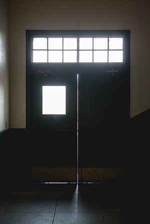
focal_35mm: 66
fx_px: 412
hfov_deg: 20.6
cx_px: 75
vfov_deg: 30.5
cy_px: 112
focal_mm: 66
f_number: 5
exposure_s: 1/30
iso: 1000
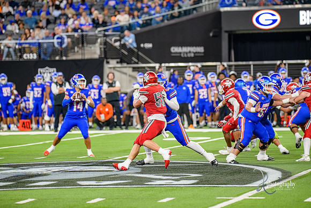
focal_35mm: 195
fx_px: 1685
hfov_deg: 10.5
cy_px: 104
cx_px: 156
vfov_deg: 7.0
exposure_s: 1/400
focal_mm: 195
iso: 1000
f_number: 2.8
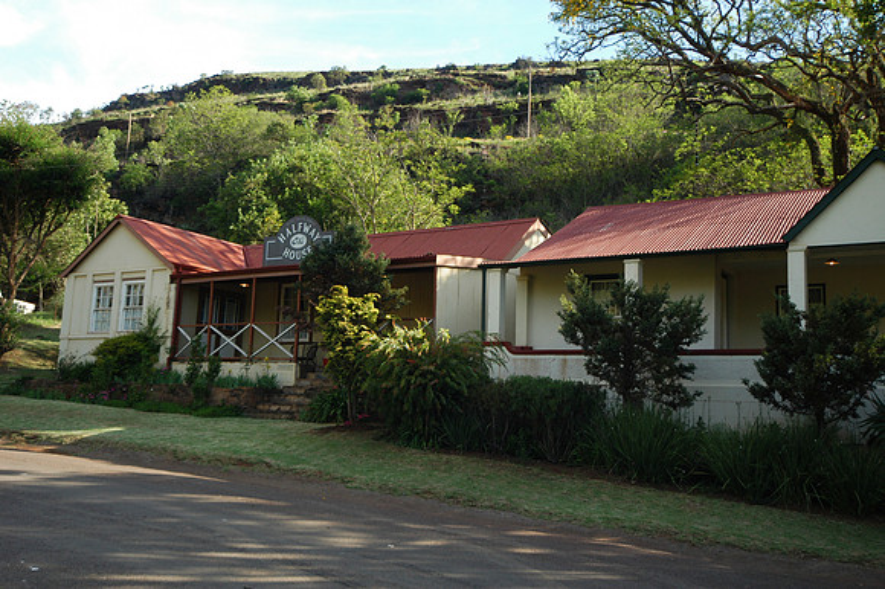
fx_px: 884
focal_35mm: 36
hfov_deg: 53.2
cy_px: 294
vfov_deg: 36.8
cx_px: 442
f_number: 6.3
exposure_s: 1/160
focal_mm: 24
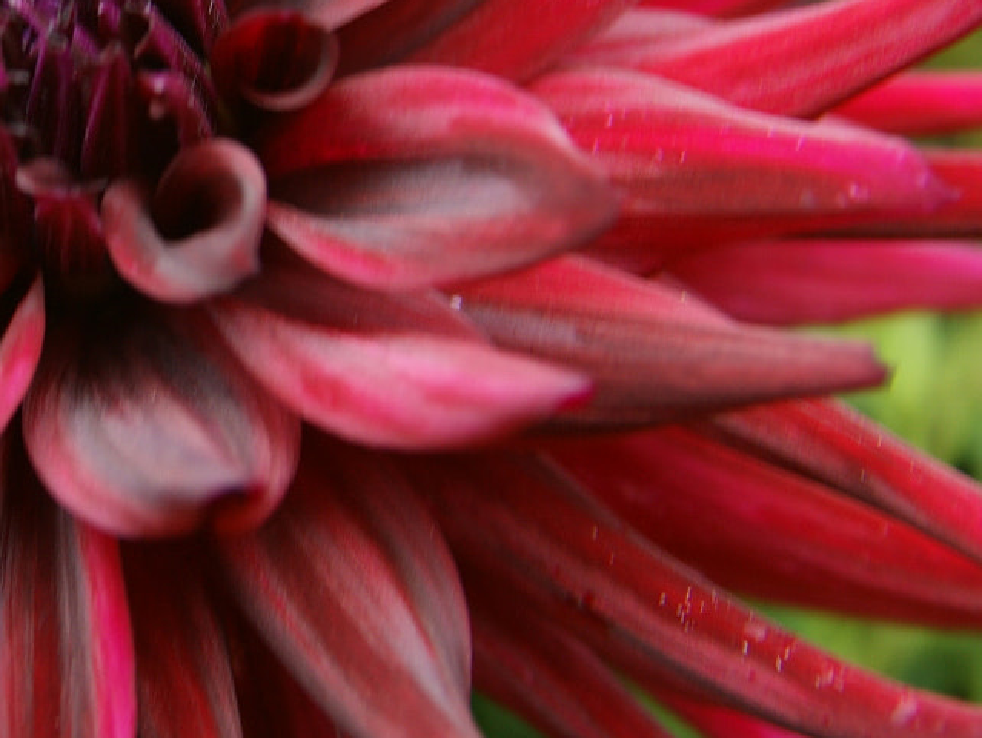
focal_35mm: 101
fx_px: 2867
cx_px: 35
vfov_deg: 14.6
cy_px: 145
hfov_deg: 19.0
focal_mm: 28
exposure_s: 1/50
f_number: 5.6
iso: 100
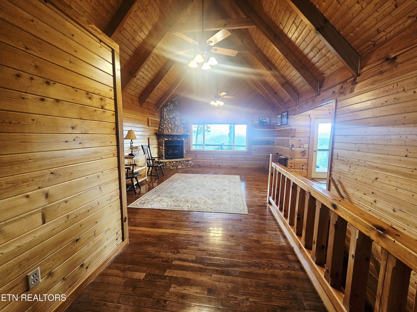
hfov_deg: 106.2
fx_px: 157
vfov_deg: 89.9
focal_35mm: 13
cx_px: 208
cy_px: 156
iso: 250
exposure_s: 1/60.2
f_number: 2.2
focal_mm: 2.2
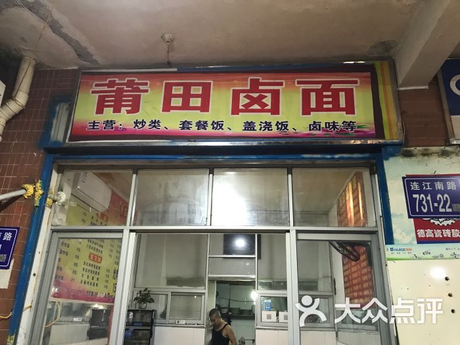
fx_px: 372
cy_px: 172
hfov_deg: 63.4
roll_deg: -1.2
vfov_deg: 49.7
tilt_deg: +21.5
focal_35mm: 28
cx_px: 230
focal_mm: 3.99
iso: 100
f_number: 1.8
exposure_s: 1/14
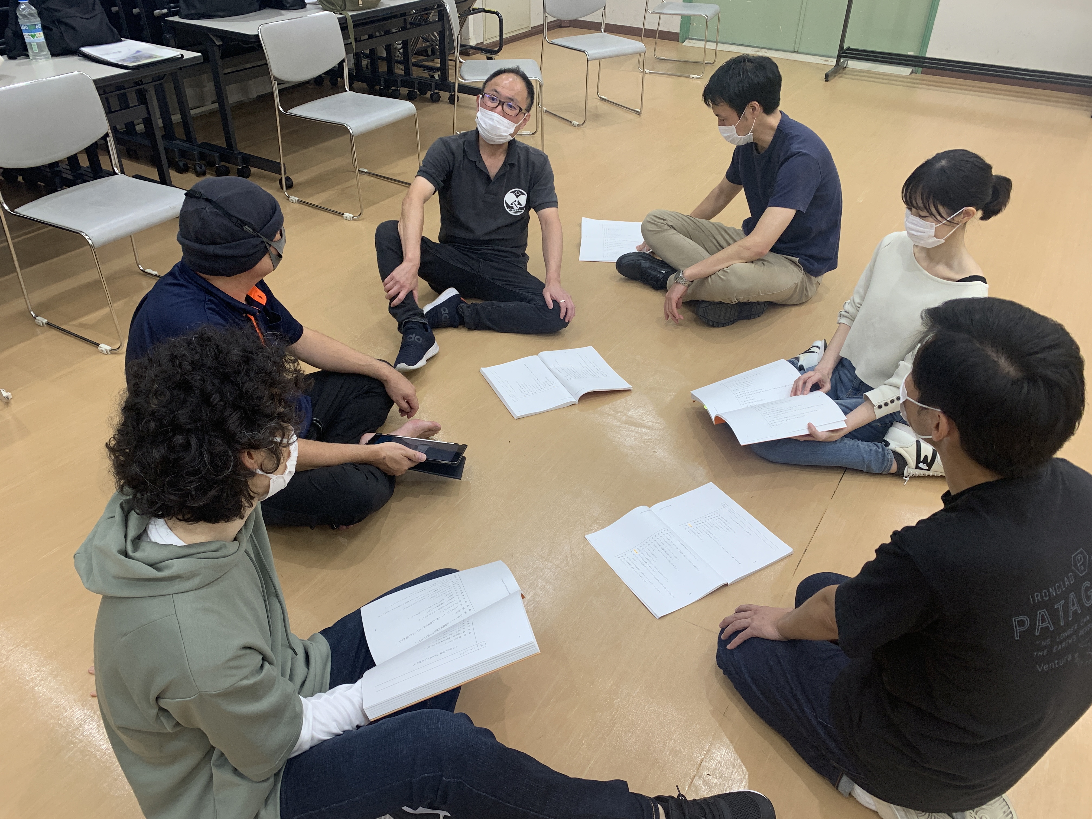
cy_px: 410
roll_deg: -1.3
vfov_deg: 53.1
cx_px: 546
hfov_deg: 67.3
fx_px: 820
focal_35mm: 26
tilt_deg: -34.6
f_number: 1.8
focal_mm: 4.25
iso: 80
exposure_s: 1/121
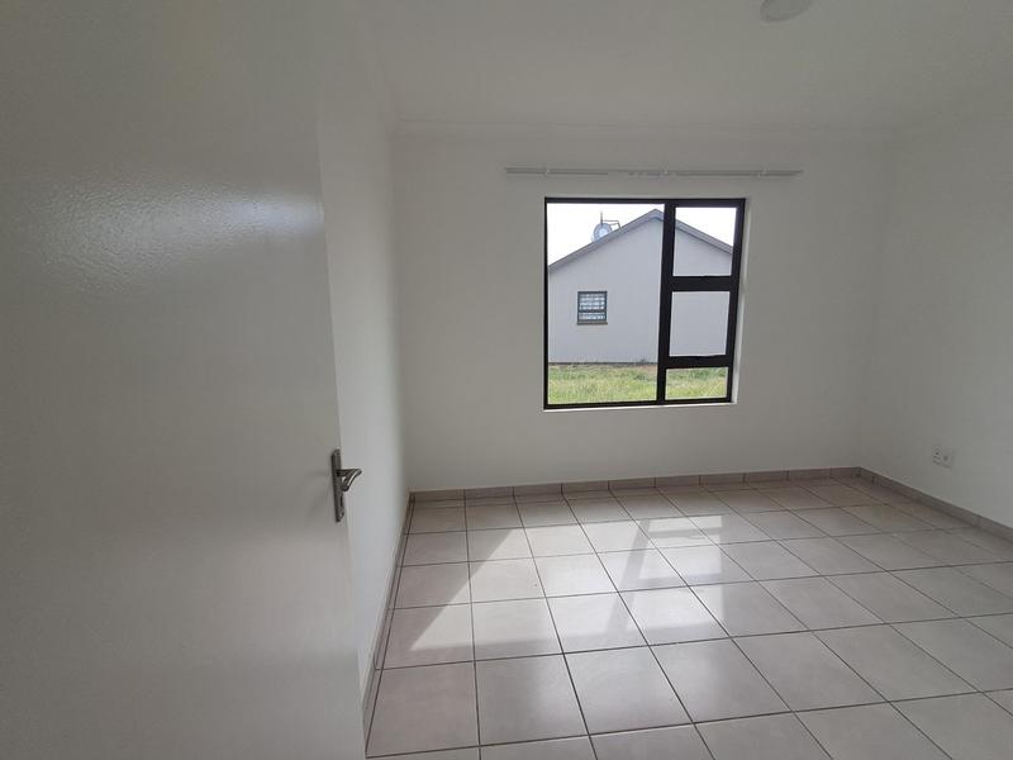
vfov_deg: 78.1
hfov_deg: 94.5
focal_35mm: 16
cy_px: 380
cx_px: 506
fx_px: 468
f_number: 2.2
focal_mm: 1.64
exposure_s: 1/458
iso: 40
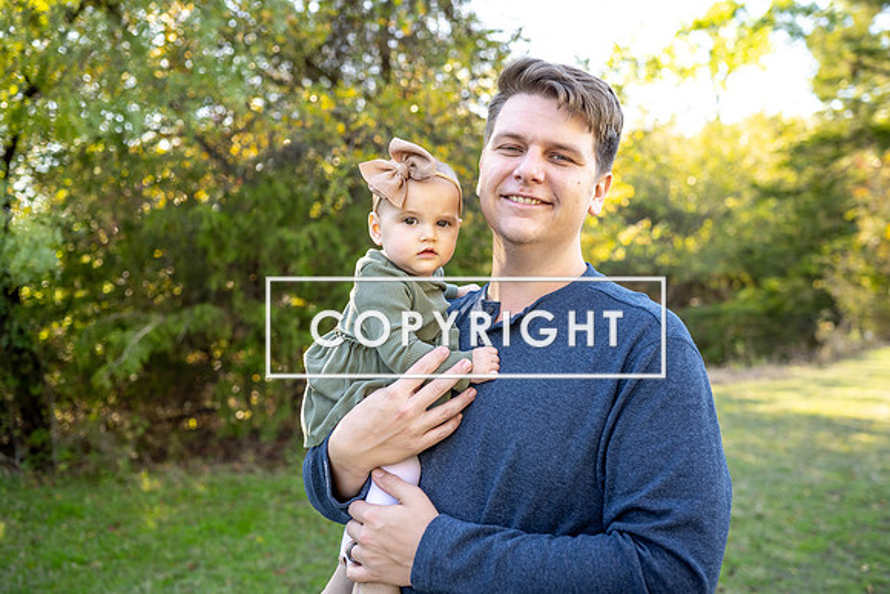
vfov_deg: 37.9
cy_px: 297
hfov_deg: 54.4
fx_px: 865
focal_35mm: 35
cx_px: 445
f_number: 2.8
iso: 160
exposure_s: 1/250
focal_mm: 35
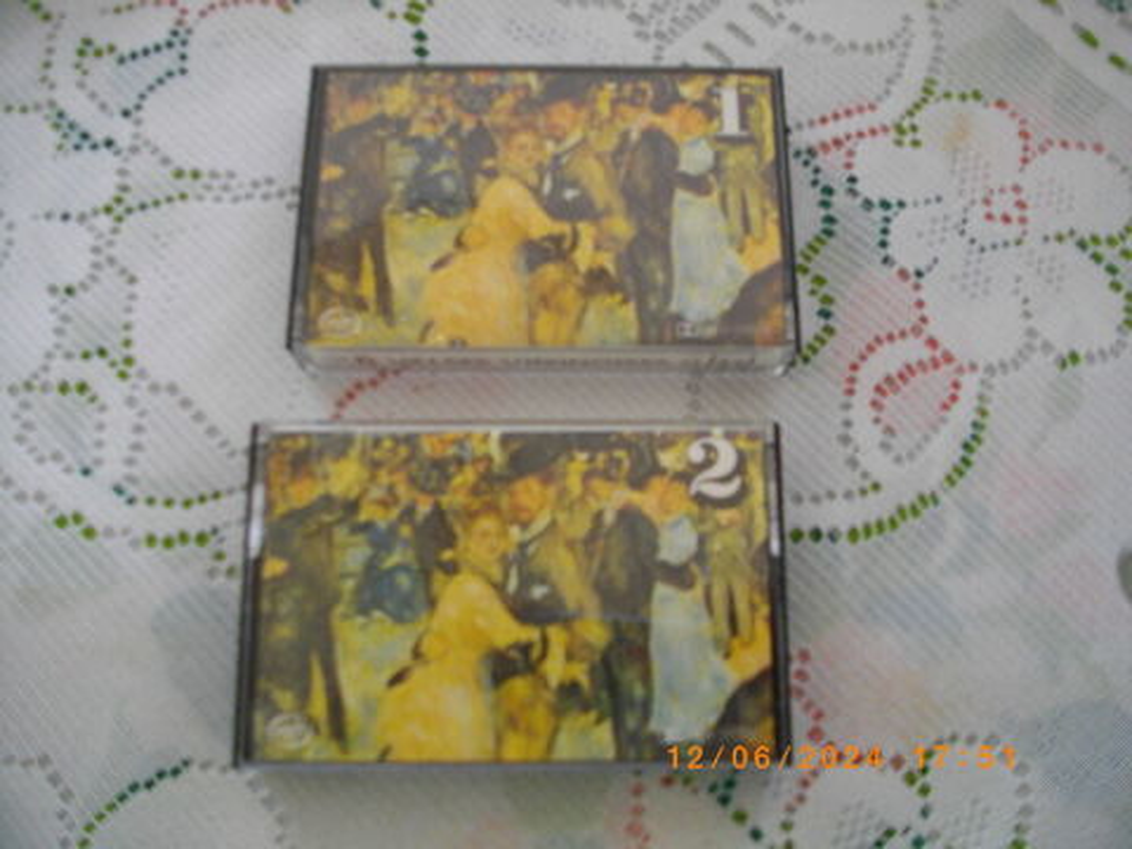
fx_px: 1046
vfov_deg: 44.2
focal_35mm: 32
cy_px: 424
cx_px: 566
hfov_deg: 56.8
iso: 194
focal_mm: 5.7
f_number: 2.9
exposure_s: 1/125
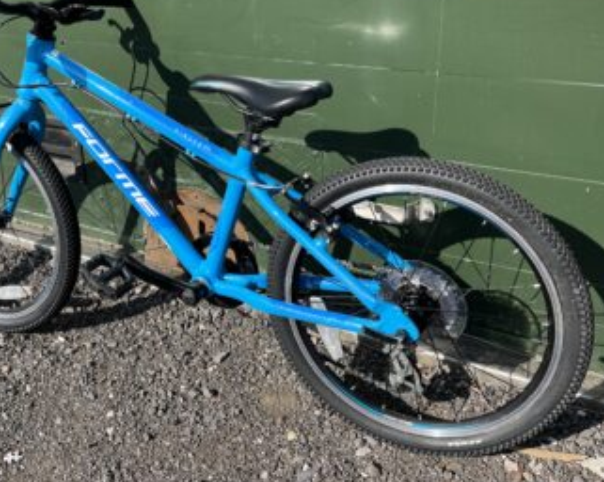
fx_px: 678
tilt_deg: -21.4
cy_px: 160
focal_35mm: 38
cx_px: 222
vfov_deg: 38.6
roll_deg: +3.7
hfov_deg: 47.5
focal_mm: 5.1
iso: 50
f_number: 1.6
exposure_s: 1/1890
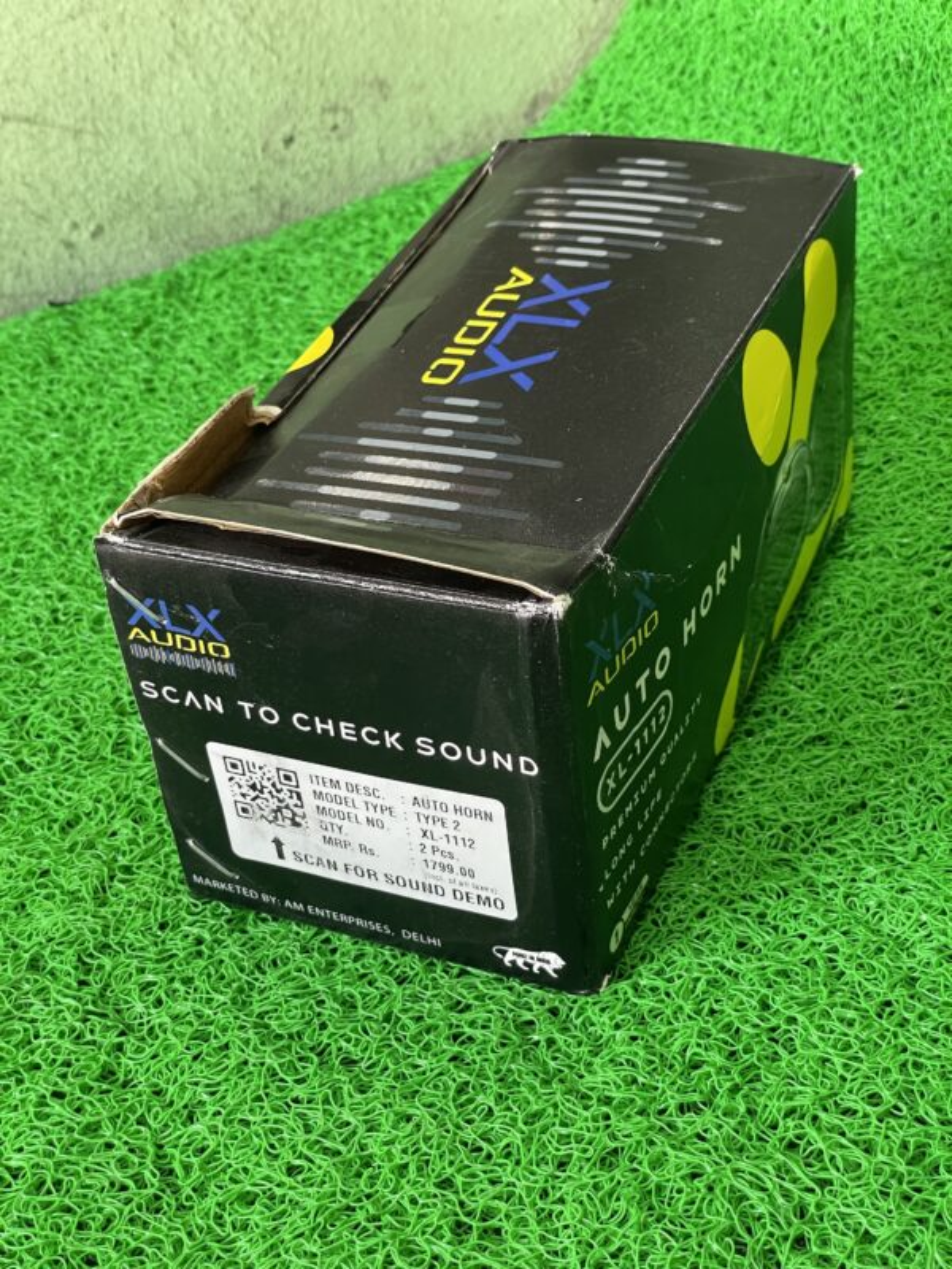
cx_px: 476
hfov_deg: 28.0
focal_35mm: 52
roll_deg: +6.8
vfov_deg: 36.8
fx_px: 1907
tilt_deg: -32.1
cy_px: 634
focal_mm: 6
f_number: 2
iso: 160
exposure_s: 1/50
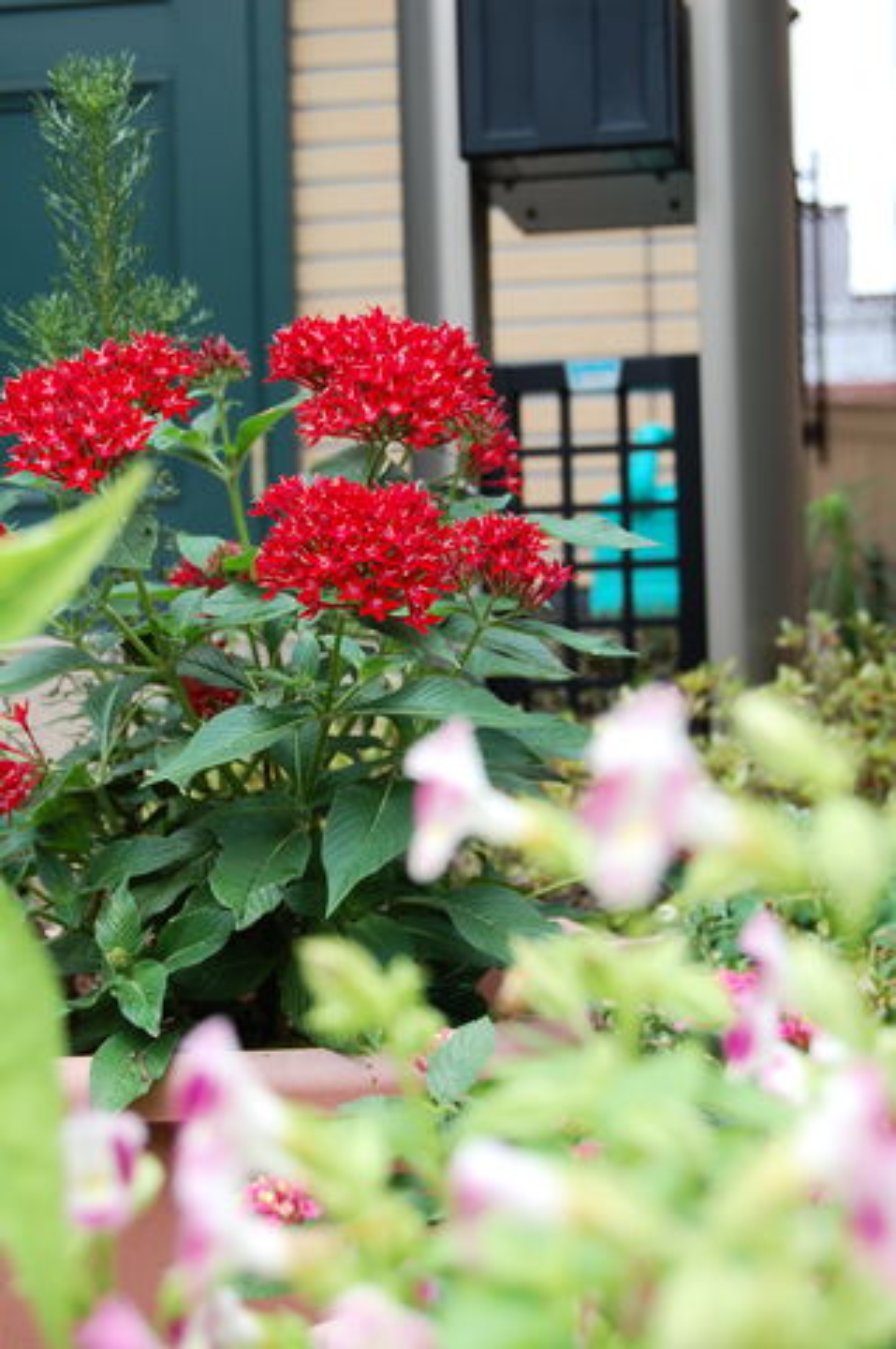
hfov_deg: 19.7
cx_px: 448
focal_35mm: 69
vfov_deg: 29.3
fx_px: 2581
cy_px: 674
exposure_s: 1/200
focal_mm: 46
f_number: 7.1
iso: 200
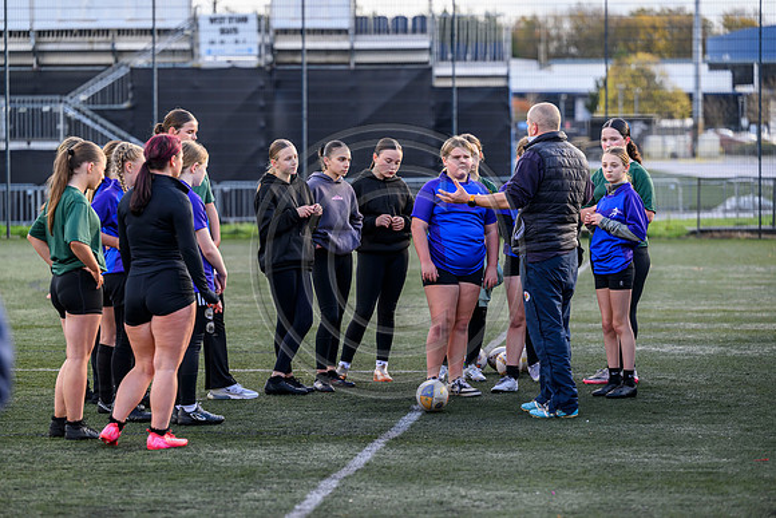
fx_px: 3018
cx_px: 388
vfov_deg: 9.8
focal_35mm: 140
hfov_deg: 14.7
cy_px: 259
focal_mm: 140
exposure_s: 1/640
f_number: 3.5
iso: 500
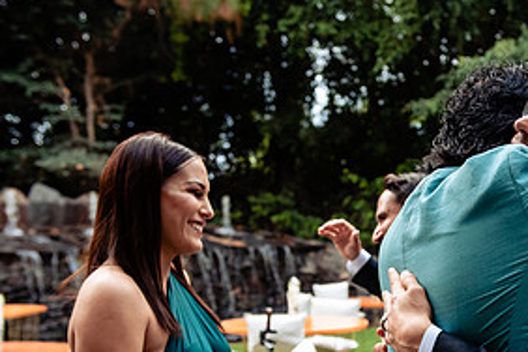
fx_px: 1027
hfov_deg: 28.3
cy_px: 278
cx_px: 408
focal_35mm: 70
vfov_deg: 19.3
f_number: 3.5
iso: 500
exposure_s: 1/125
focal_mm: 34
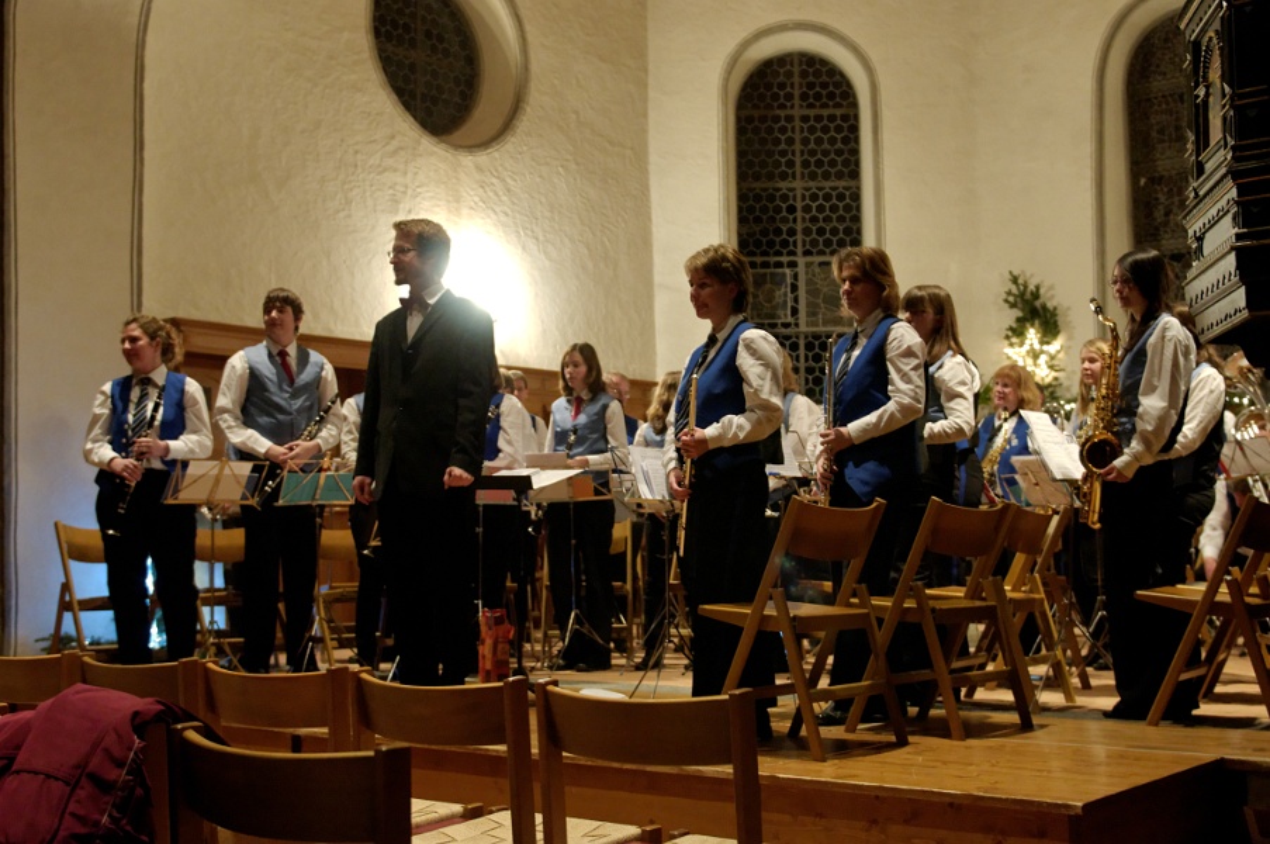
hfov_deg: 45.0
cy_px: 422
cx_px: 635
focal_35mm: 44
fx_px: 1533
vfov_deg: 30.8
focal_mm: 29
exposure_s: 1/40
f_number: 2.8
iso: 1600
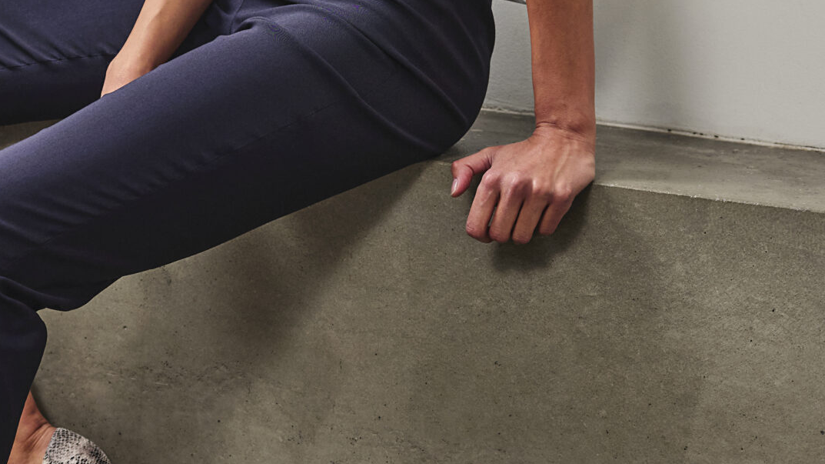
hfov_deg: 16.4
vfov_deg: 9.3
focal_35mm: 130
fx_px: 2843
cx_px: 180
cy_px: 41
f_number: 4.5
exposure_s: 1/160
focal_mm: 63
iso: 800
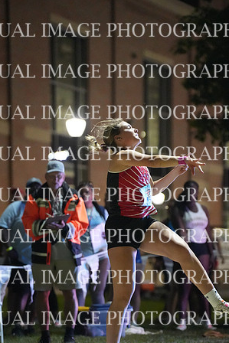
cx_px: 101
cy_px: 215
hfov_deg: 8.0
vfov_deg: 12.0
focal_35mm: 171
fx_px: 1630
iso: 16000
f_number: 2.8
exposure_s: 1/1250
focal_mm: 132
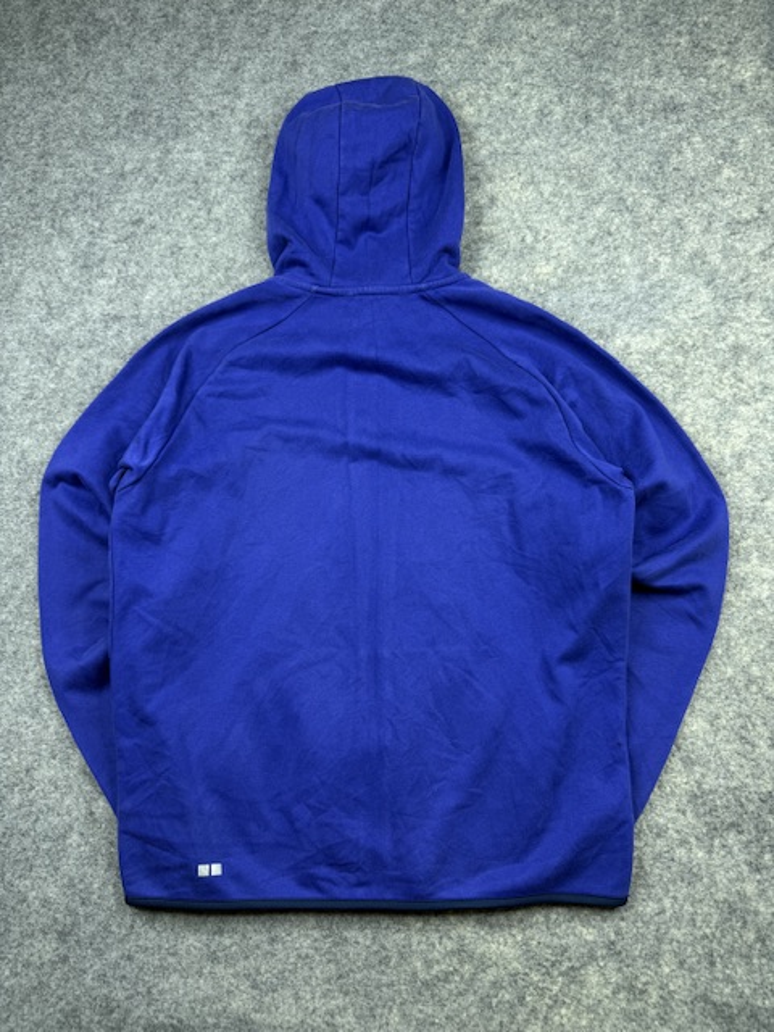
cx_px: 387
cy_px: 516
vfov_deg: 71.6
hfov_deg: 56.8
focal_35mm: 24
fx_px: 716
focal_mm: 6.76
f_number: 1.78
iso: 80
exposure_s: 1/100
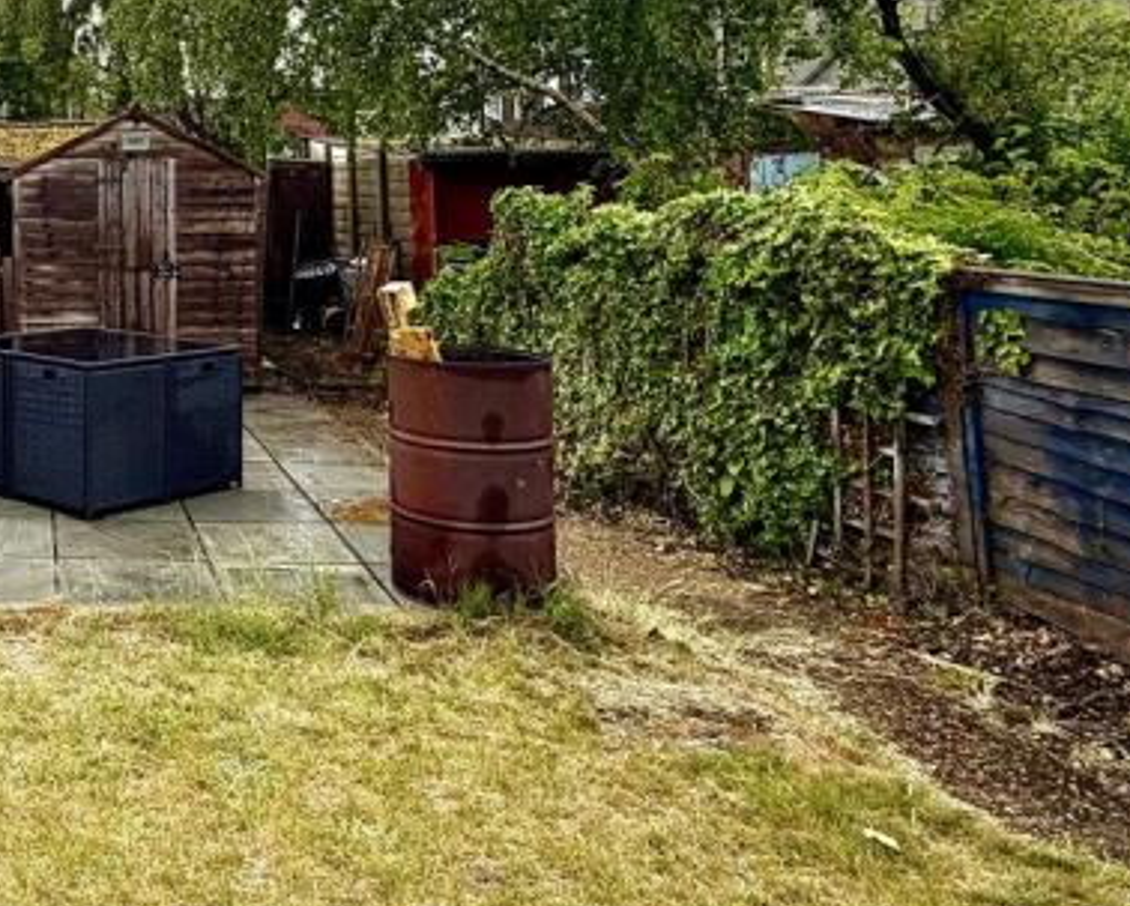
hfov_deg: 41.9
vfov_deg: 38.2
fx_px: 1238
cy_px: 138
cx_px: -21
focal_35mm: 37
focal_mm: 2.22
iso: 20
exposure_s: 1/928
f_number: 2.2
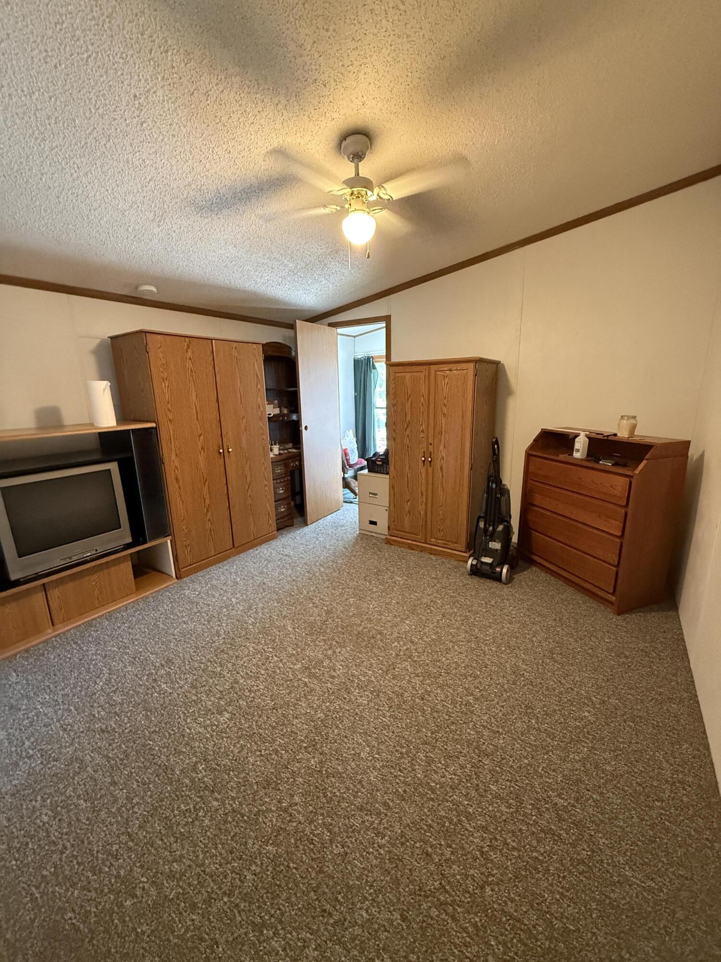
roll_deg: +0.9
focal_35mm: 14
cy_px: 481
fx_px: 389
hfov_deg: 85.7
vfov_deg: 102.1
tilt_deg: -12.7
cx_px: 360
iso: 800
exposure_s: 1/60
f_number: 2.2
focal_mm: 2.22
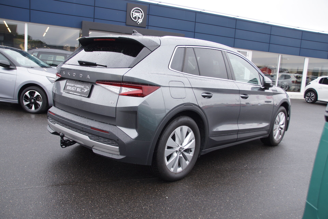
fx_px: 300
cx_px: 164
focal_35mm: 33
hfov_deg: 57.2
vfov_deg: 39.9
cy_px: 110
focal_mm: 22
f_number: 4.5
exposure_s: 1/80
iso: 100
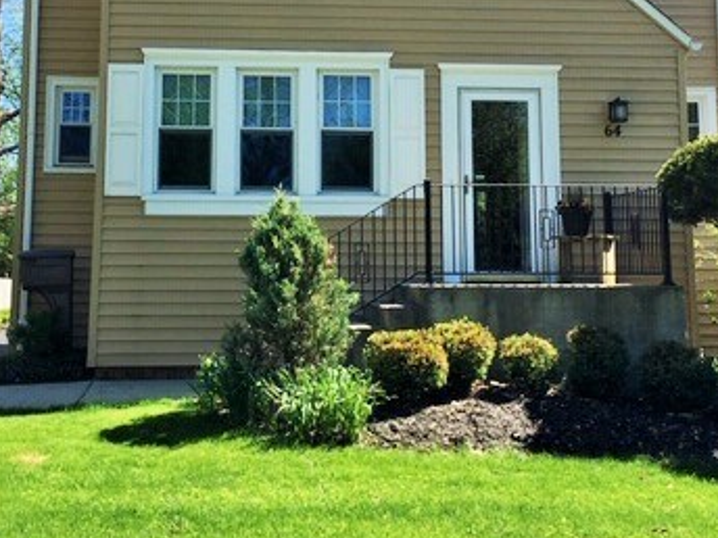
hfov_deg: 35.5
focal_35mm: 54
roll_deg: +0.3
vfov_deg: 26.7
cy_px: 129
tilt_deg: +7.6
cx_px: 298
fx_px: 1120
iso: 25
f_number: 2.2
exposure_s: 1/777
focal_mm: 4.15
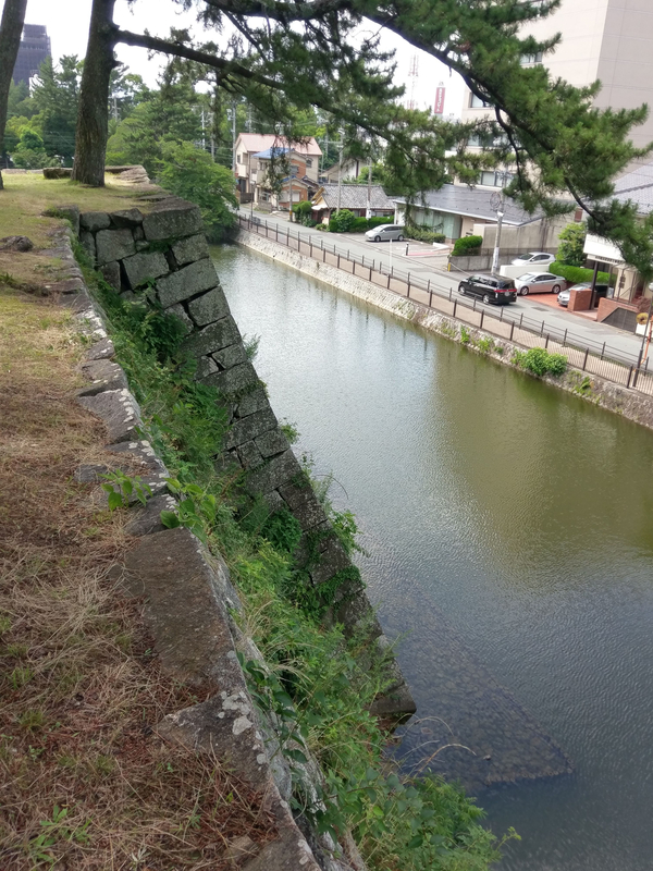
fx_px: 654
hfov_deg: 53.1
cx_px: 326
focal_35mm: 26
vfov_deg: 67.3
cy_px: 436
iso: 100
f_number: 1.8
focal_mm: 4.58
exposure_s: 1/733
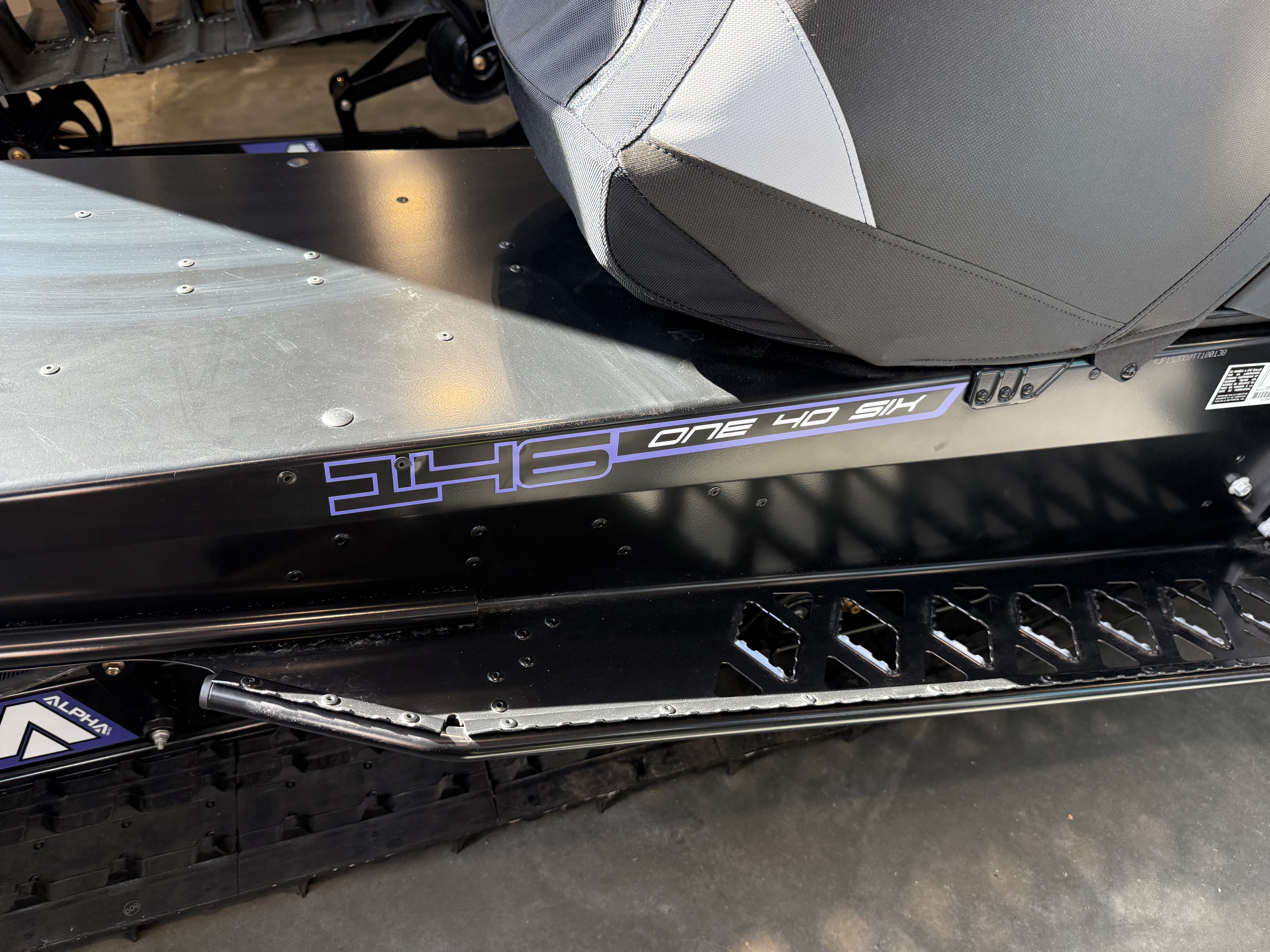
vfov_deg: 56.8
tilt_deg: -41.2
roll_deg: -3.0
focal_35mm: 24
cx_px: 635
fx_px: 881
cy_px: 476
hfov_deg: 71.6
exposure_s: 1/184
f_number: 1.78
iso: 200
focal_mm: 6.76
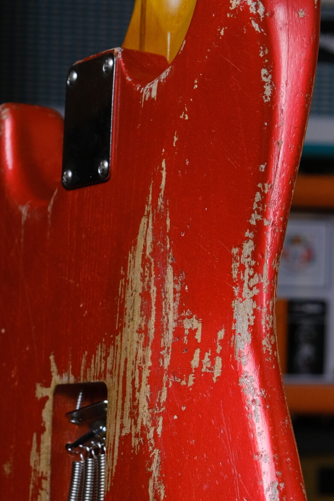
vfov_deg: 15.8
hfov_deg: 10.6
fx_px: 1795
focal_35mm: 129
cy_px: 394
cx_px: 108
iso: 800
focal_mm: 39
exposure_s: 1/180
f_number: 4
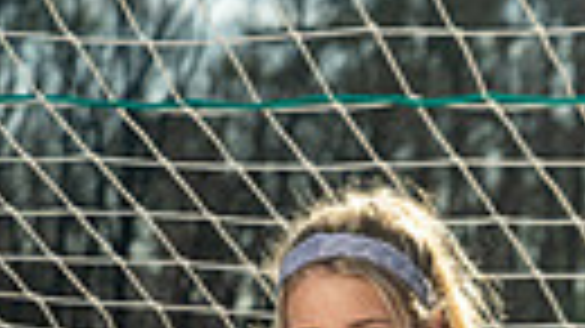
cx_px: 346
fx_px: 3442
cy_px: 962
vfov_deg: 5.2
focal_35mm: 222
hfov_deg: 9.7
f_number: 4.5
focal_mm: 61
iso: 200
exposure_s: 1/250
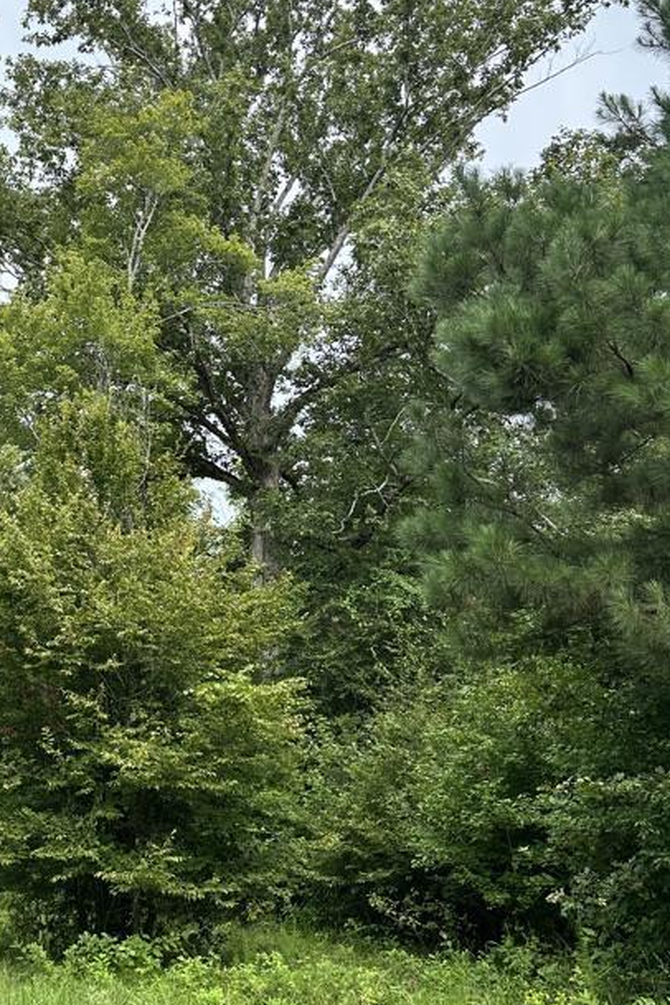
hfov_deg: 30.5
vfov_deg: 45.8
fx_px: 1172
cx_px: 68
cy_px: 343
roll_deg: -0.6
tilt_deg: +22.0
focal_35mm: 42
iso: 80
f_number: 1.78
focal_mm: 6.86
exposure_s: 1/2155
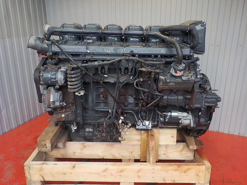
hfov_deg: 60.0
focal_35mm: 30
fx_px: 214
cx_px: 124
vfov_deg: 46.8
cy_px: 92
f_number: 3.3
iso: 125
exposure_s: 1/50
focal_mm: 4.1
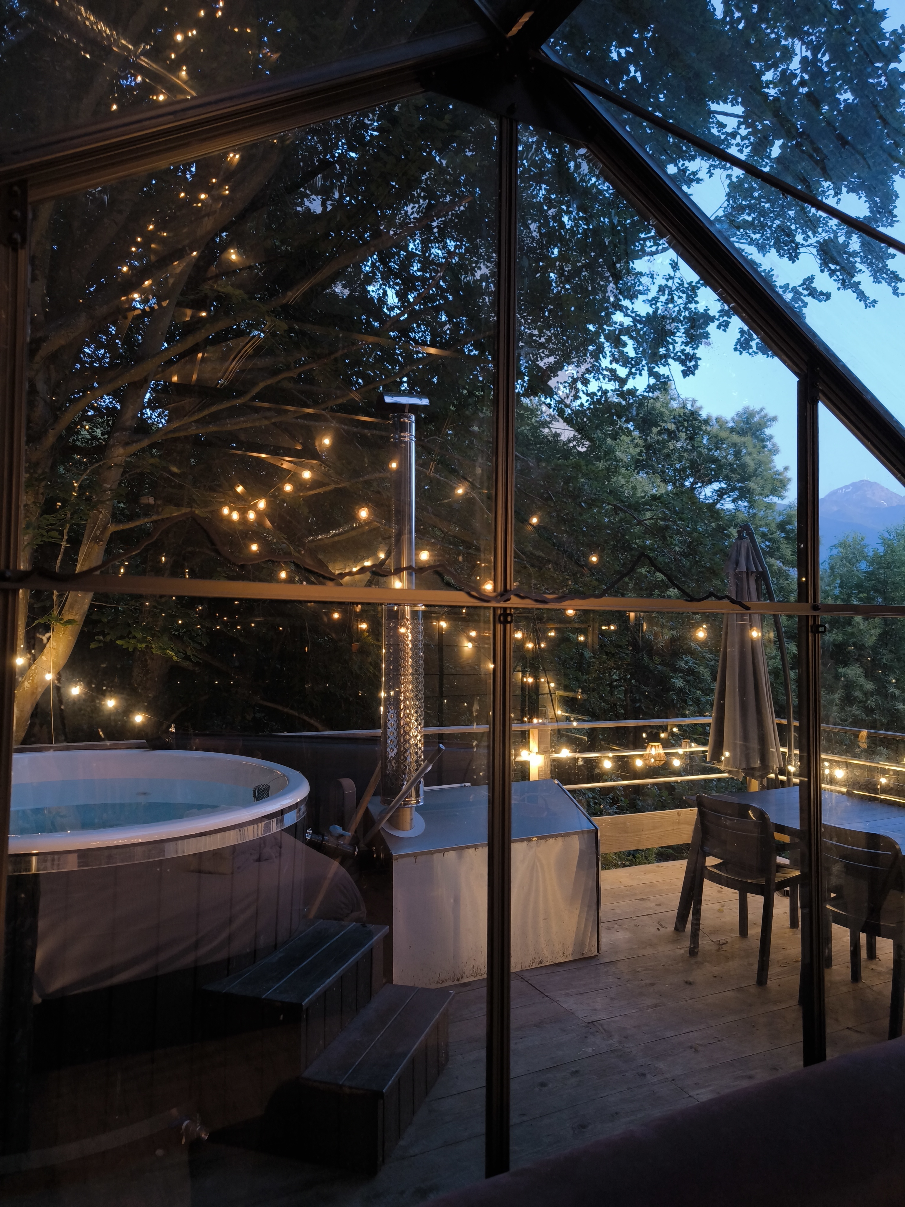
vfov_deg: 71.6
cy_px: 604
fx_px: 837
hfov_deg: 56.8
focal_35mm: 24
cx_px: 452
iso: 640
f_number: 1.9
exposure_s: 1/25
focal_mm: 6.92
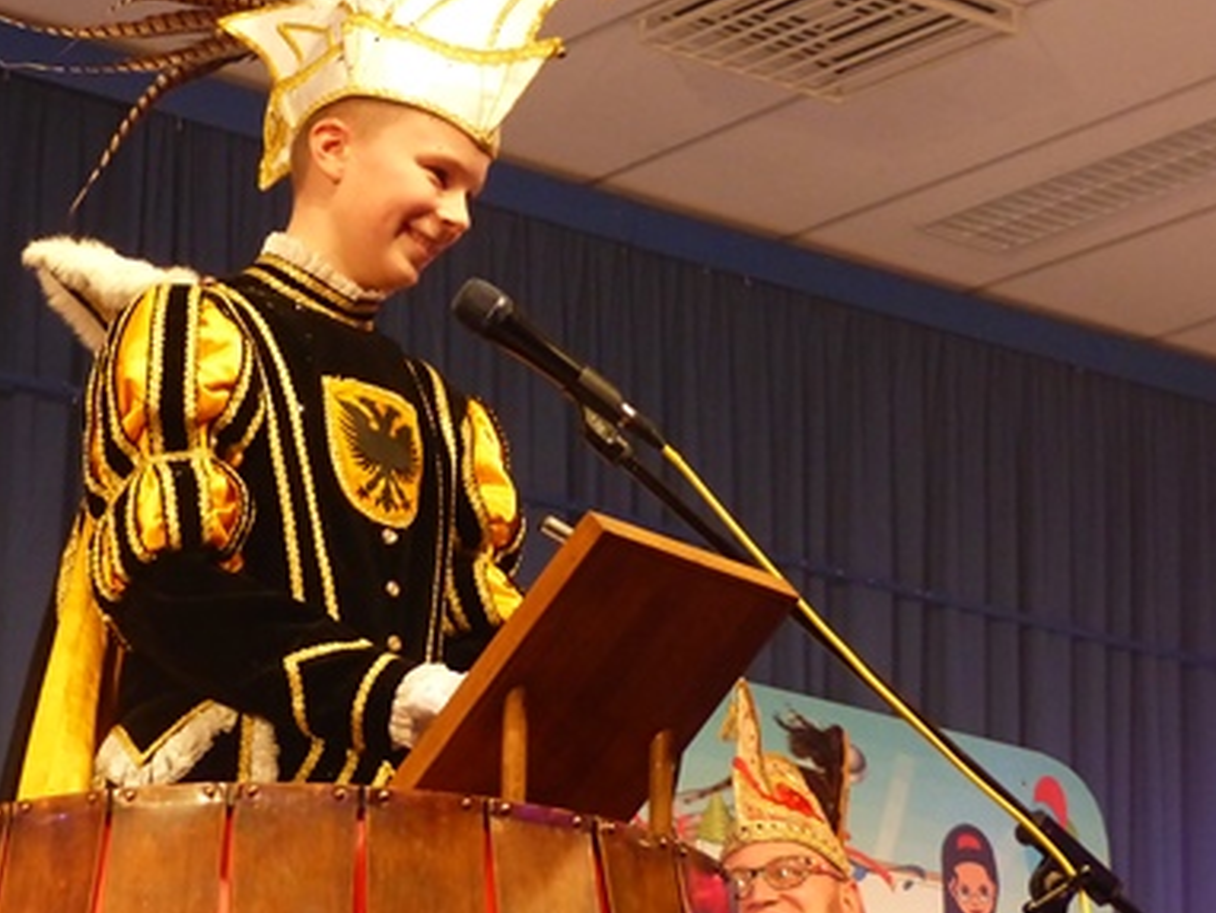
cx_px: 366
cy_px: 375
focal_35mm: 139
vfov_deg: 10.7
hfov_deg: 14.2
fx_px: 4886
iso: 640
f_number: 2.8
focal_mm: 15
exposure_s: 1/60
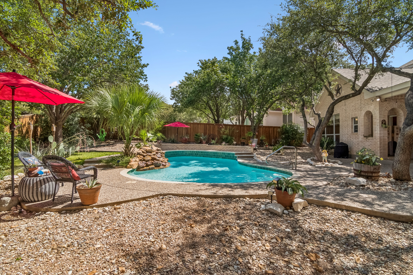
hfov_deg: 96.7
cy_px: 138
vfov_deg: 73.7
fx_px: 184
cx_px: 206
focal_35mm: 16
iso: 320
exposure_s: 1/500
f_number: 10
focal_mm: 11
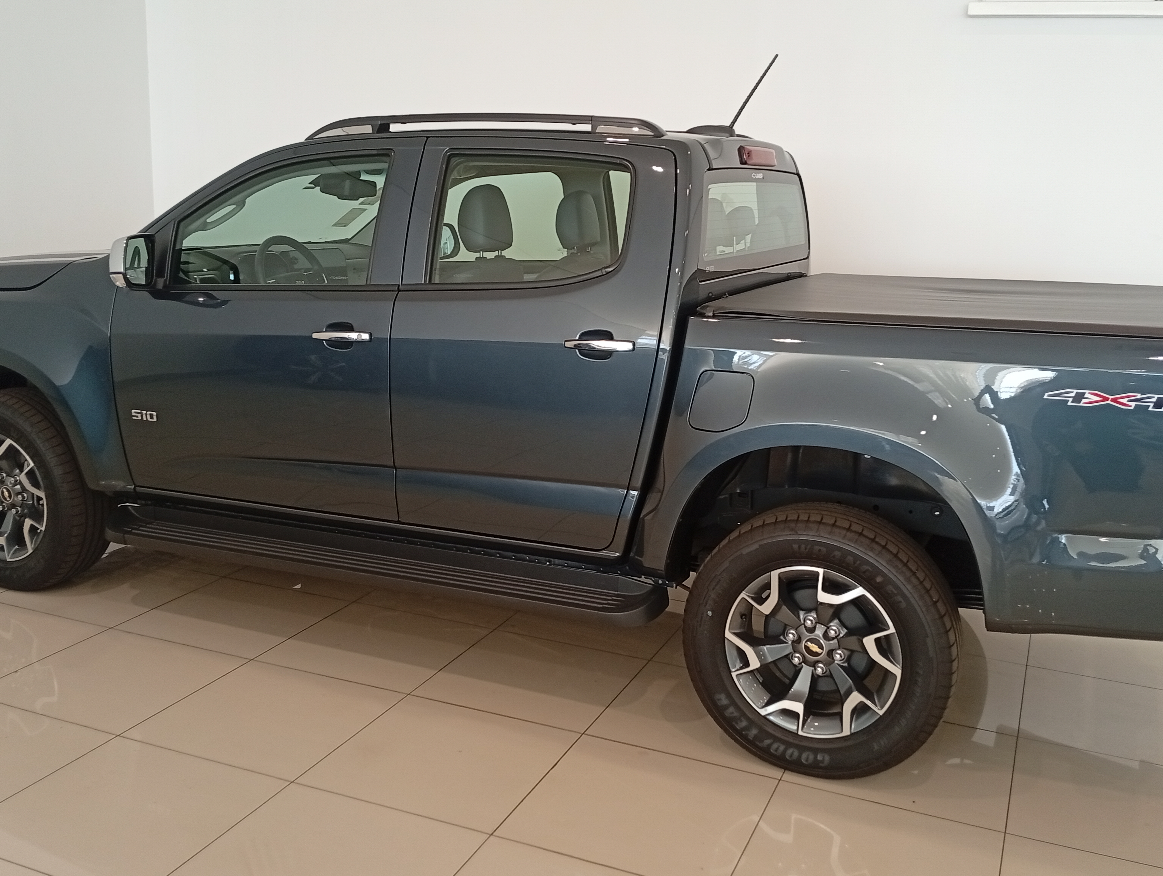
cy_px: 432
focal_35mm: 36
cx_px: 607
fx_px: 1211
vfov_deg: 39.7
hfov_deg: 51.3
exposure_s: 1/60
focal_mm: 3.98
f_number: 1.8
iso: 206
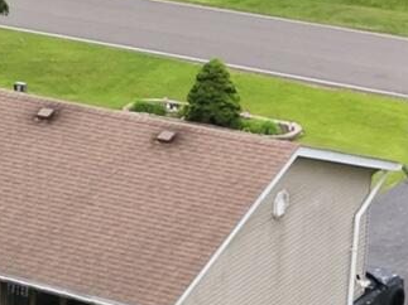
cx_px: -71
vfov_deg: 8.0
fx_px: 2191
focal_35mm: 186
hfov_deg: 10.5
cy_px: 226
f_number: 1.8
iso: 310
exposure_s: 1/2000
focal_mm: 8.7
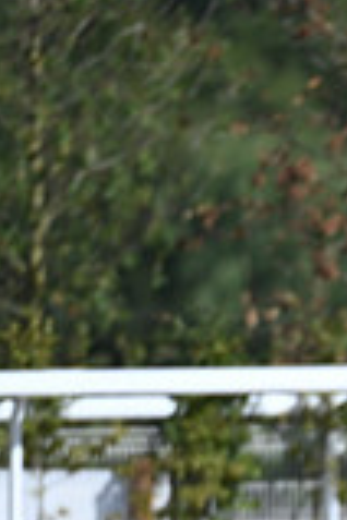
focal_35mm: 1460
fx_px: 21108
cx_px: 782
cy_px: 590
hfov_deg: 0.9
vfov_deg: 1.4
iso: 220
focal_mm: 400
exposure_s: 1/1600
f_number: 4.5
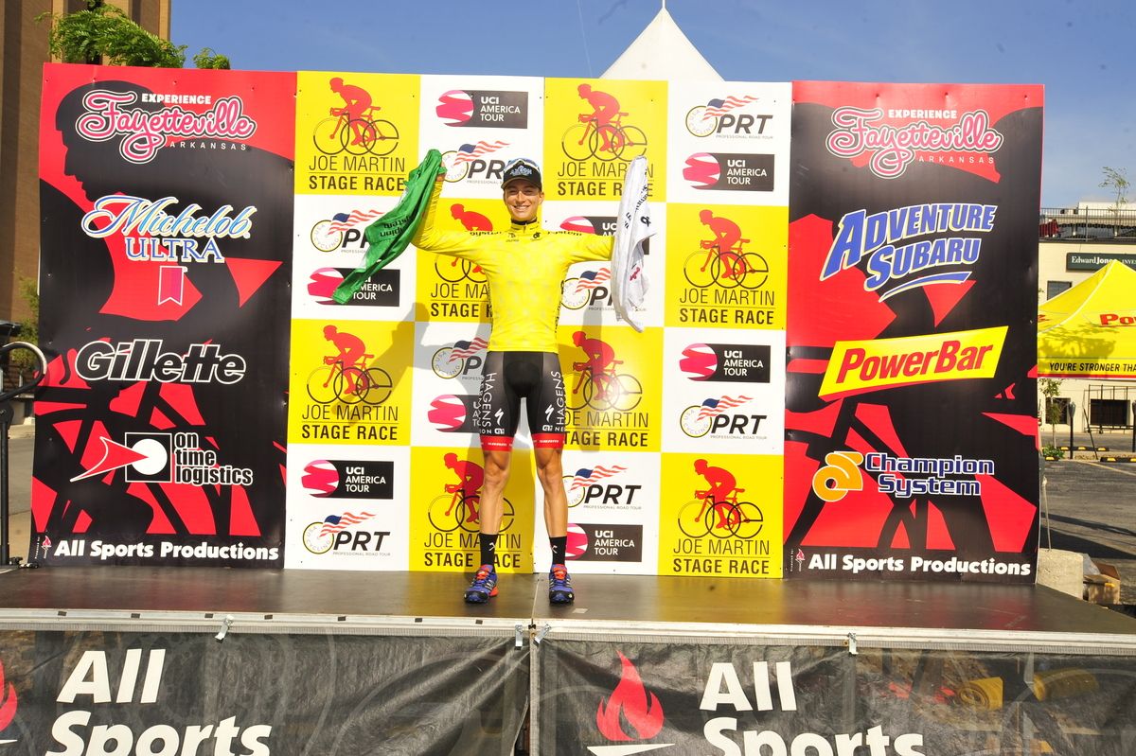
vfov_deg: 37.8
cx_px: 568
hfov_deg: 54.5
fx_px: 1104
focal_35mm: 35
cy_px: 378
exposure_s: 1/250
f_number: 14
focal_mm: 35
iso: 200
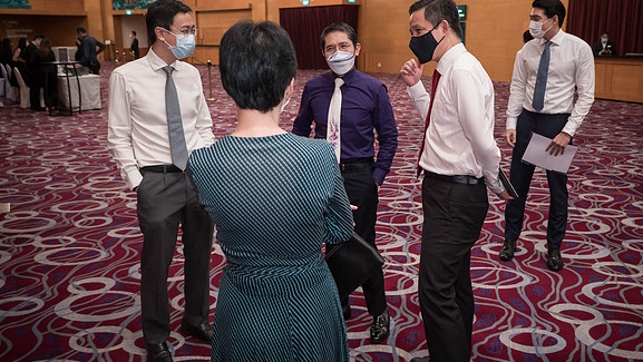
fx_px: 597
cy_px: 151
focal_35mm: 35
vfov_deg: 33.7
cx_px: 345
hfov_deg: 56.6
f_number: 1.7
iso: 1600
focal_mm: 13
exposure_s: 1/125
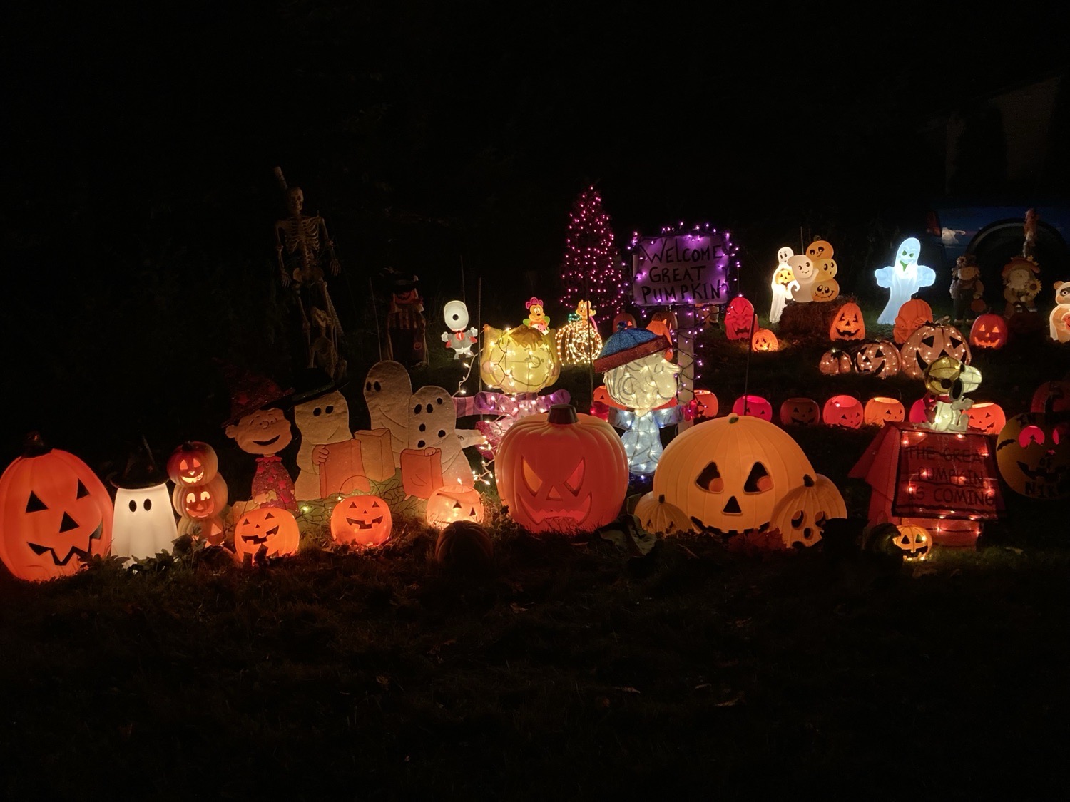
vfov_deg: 49.7
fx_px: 865
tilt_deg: -4.9
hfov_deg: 63.4
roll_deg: +0.8
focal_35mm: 28
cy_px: 401
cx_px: 535
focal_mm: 3.99
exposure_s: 1/30
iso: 500
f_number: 1.8
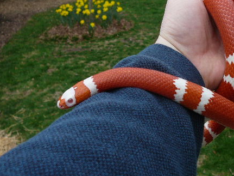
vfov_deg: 27.9
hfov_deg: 36.3
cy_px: 63
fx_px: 351
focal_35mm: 52
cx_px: 162
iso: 80
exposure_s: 1/500
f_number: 2.8
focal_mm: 5.2
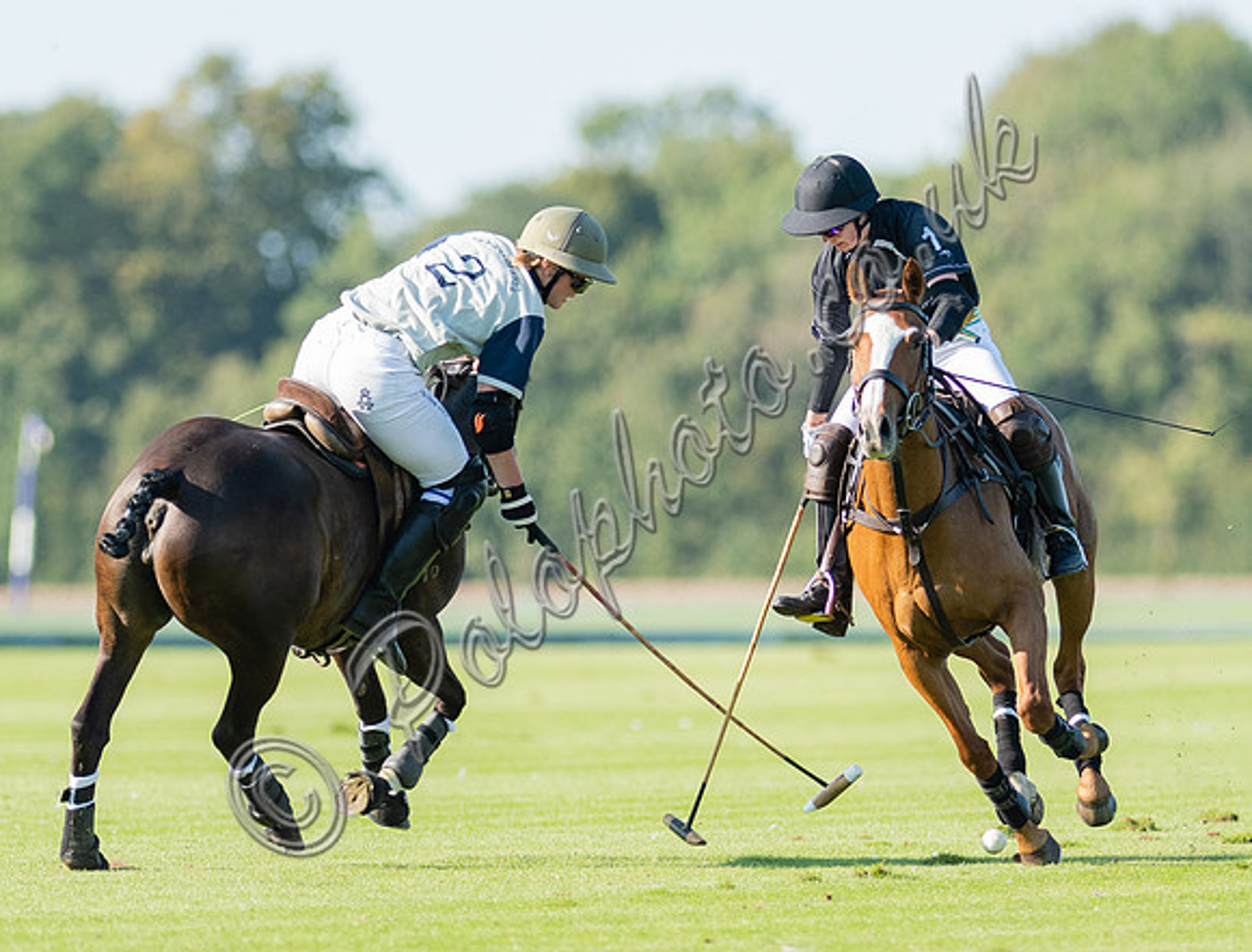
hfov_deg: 2.5
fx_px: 28444
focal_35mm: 783
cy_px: 591
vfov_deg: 1.9
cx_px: 787
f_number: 3.2
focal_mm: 300
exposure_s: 1/1600
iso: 320
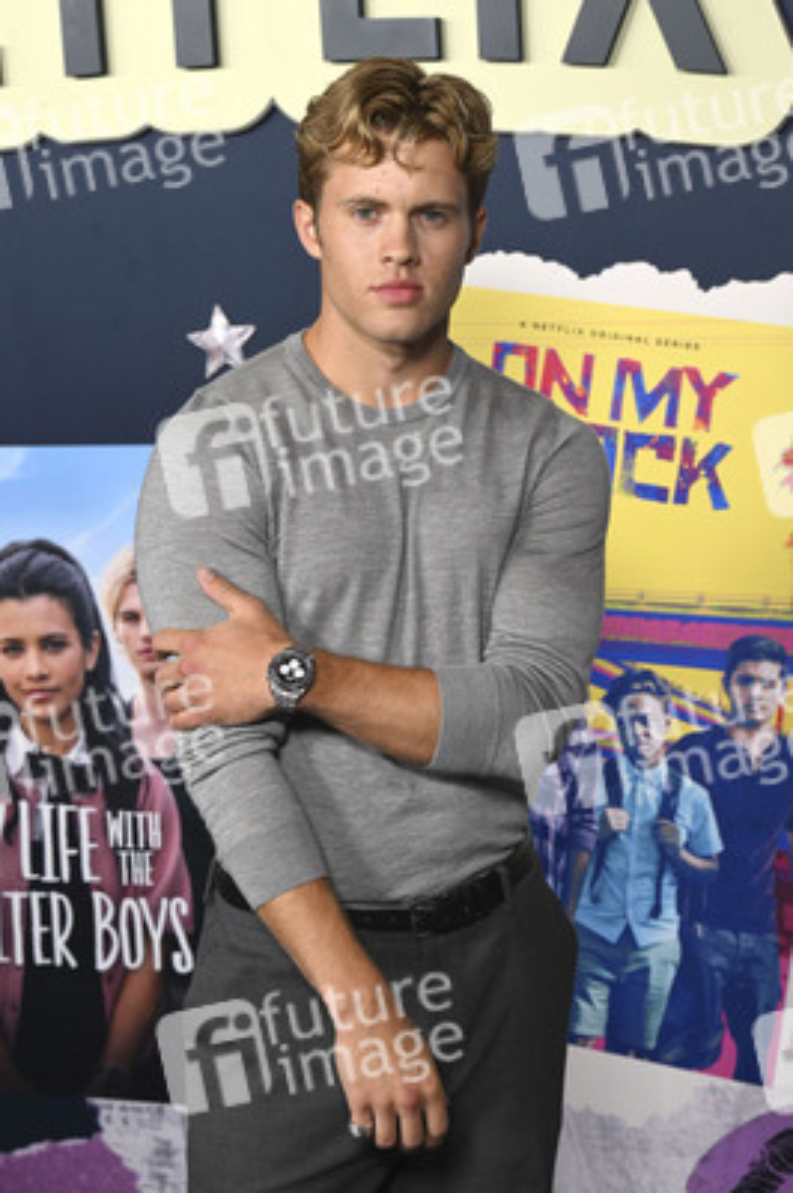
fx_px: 2284
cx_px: 396
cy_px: 596
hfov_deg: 19.7
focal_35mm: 69
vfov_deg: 29.3
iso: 1250
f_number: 6.3
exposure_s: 1/250
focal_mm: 69
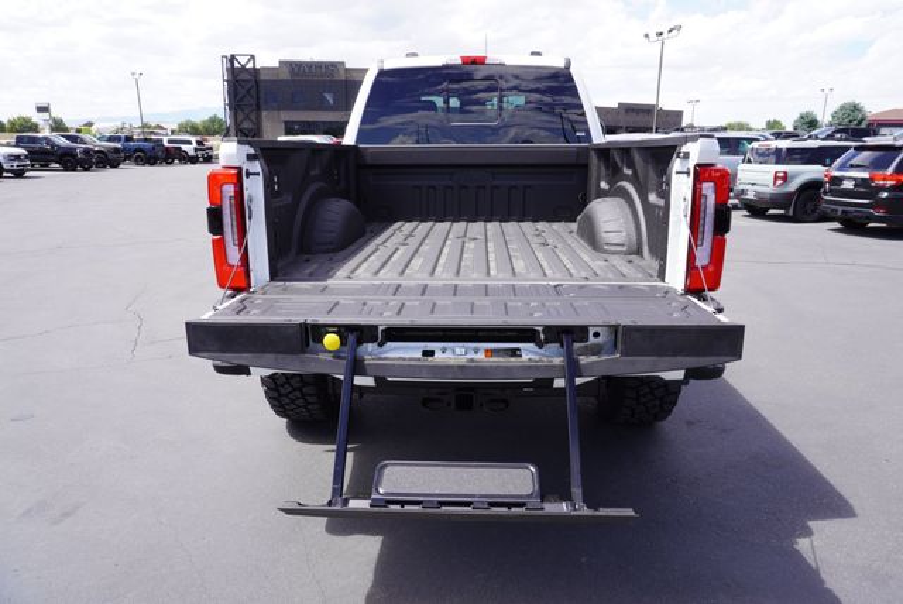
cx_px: 452
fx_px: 603
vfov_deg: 53.2
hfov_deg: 73.7
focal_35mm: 24
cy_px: 302
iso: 100
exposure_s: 1/125
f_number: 8
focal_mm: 16
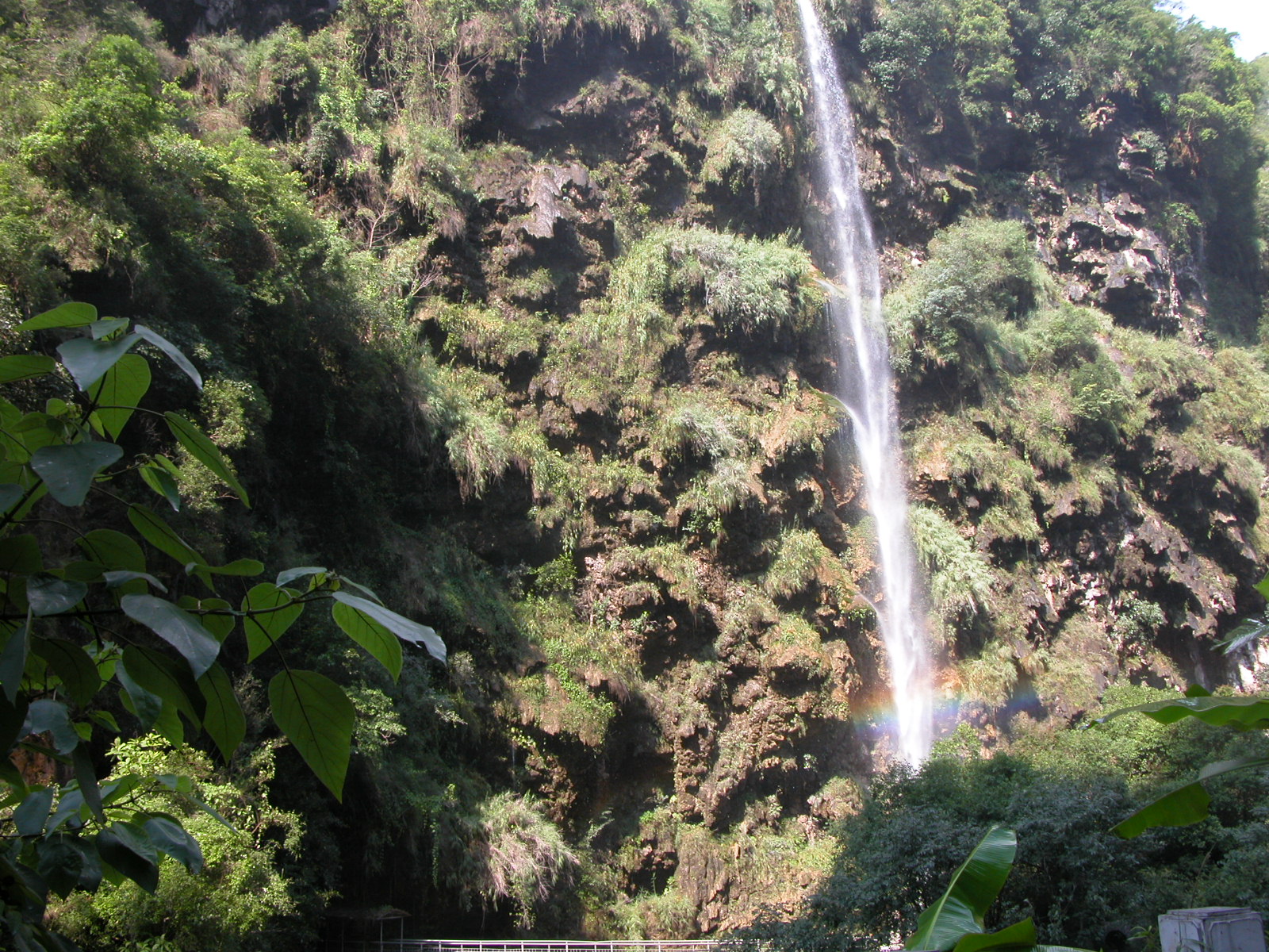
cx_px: 634
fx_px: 1283
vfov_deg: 40.7
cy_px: 476
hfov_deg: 52.6
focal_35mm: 35
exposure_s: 1/150
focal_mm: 8.9
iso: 100
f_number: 4
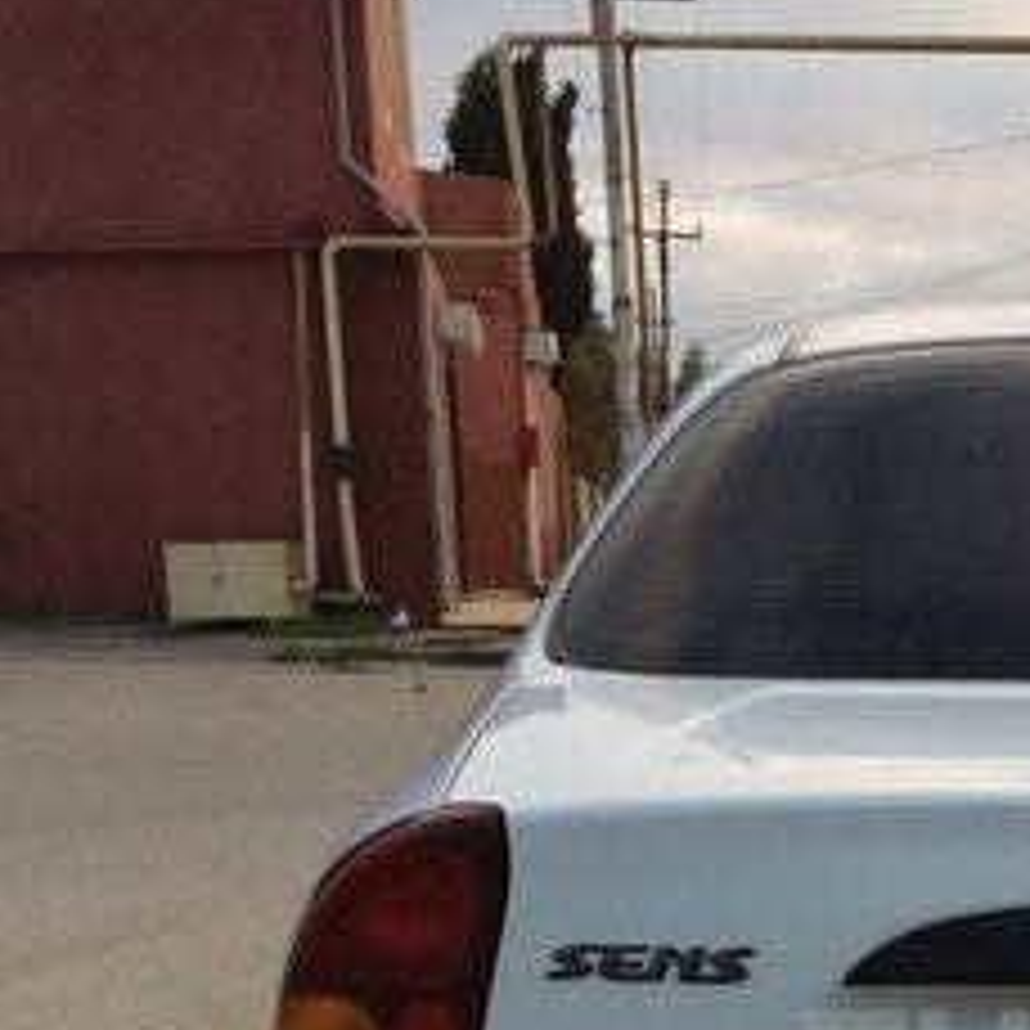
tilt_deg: -11.2
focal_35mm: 74
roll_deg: +0.9
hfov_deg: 21.5
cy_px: 1077
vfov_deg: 22.3
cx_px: 1264
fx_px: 2491
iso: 32
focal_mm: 4.15
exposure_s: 1/238
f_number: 2.2
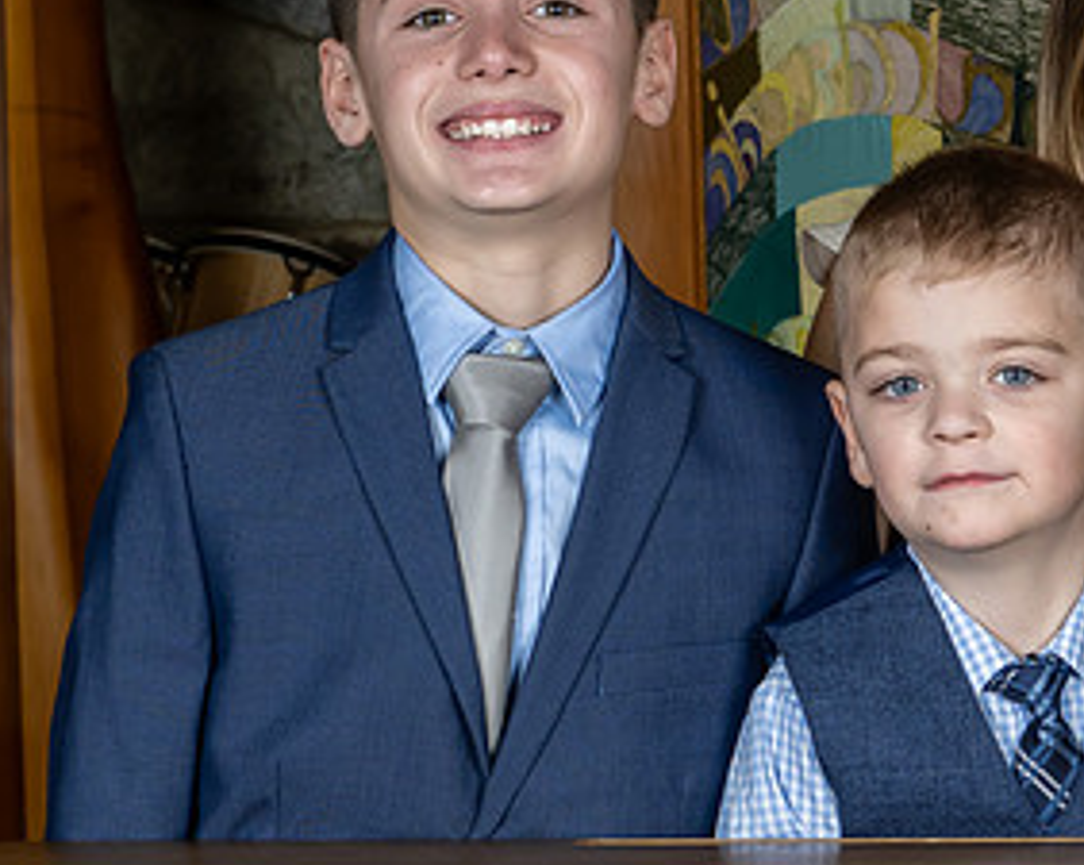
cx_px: 1348
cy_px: 333
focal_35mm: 207
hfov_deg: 9.2
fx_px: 6634
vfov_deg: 7.5
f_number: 8
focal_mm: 55
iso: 320
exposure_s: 1/200
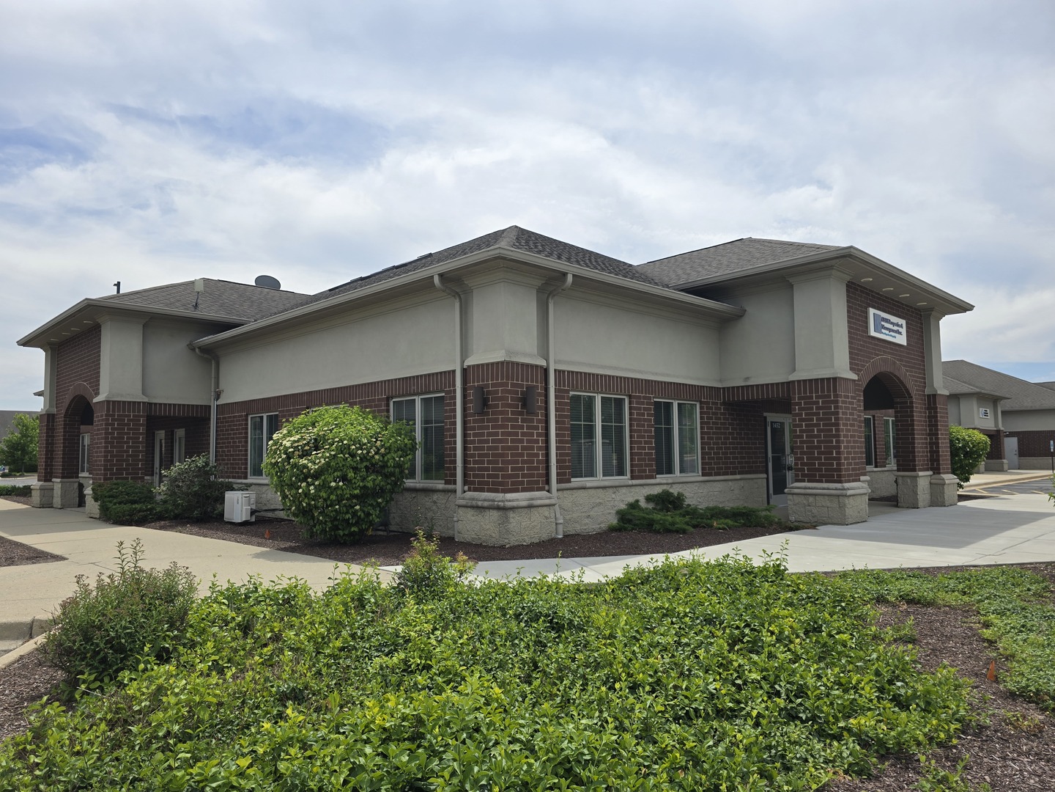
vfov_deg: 58.9
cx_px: 528
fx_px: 701
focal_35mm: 23
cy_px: 396
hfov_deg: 73.9
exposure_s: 1/1070
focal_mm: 6.3
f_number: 1.7
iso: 12
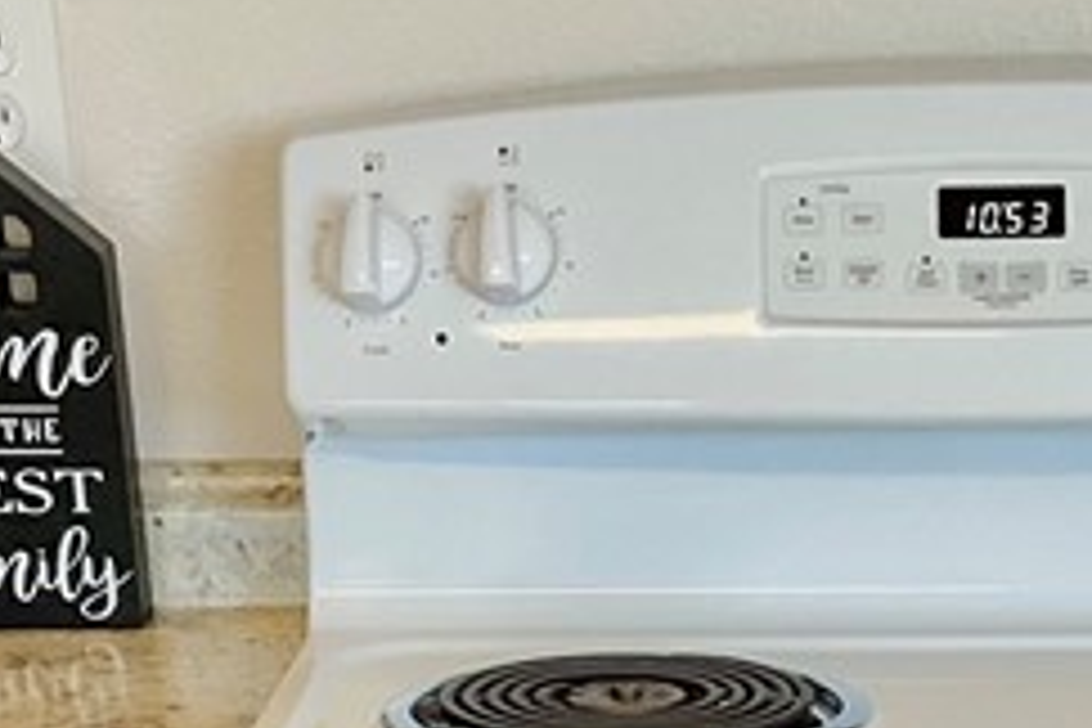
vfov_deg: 10.0
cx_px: 921
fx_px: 3852
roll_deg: -0.4
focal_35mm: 127
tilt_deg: -25.0
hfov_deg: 16.0
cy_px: 1438
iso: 64
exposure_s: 1/120
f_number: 1.8
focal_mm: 3
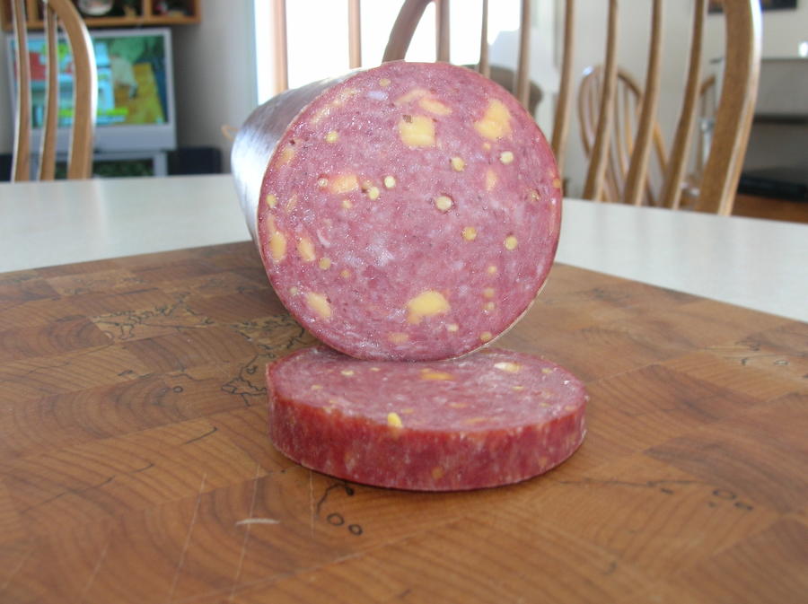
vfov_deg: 39.6
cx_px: 404
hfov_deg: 51.4
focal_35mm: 36
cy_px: 302
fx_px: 839
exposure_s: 1/5.7
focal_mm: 6
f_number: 3.7
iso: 50
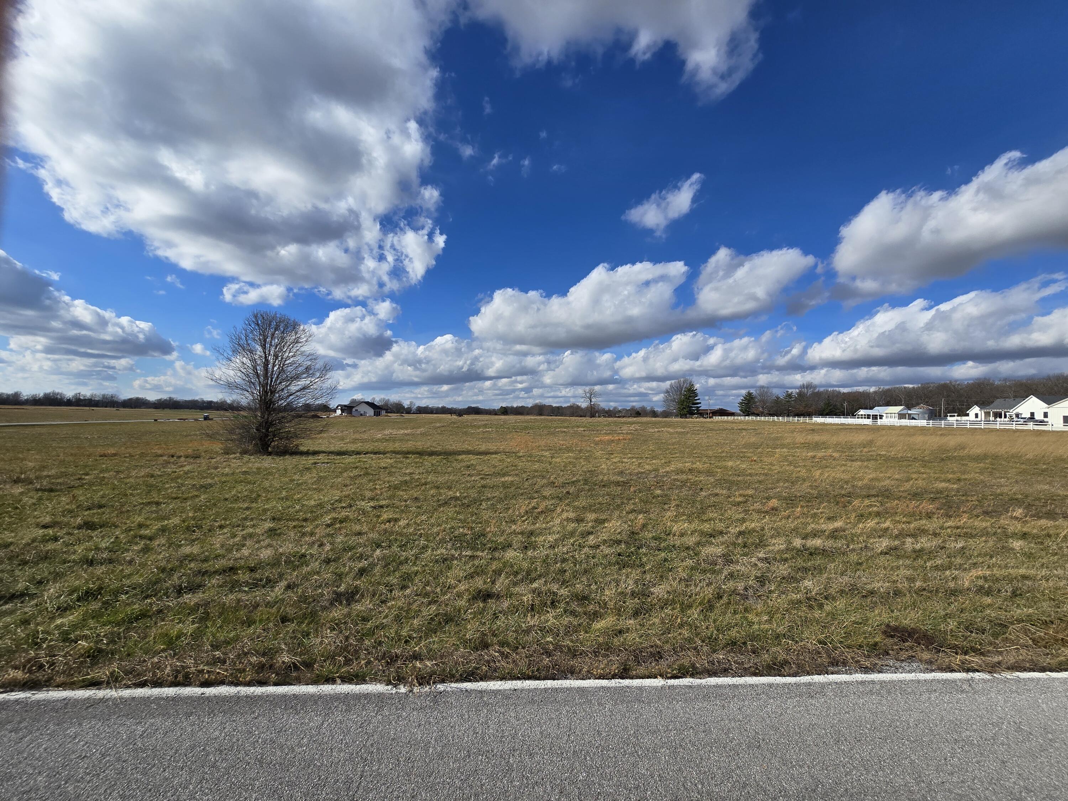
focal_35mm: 13
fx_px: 401
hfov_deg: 106.2
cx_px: 534
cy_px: 400
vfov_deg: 89.9
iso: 50
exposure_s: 1/3945
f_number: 2.2
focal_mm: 2.2
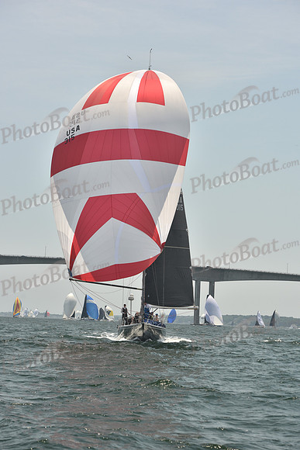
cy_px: 225
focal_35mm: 86
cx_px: 150
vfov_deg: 23.6
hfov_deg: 15.9
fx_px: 1074
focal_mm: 86
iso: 250
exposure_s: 1/640
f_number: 7.1
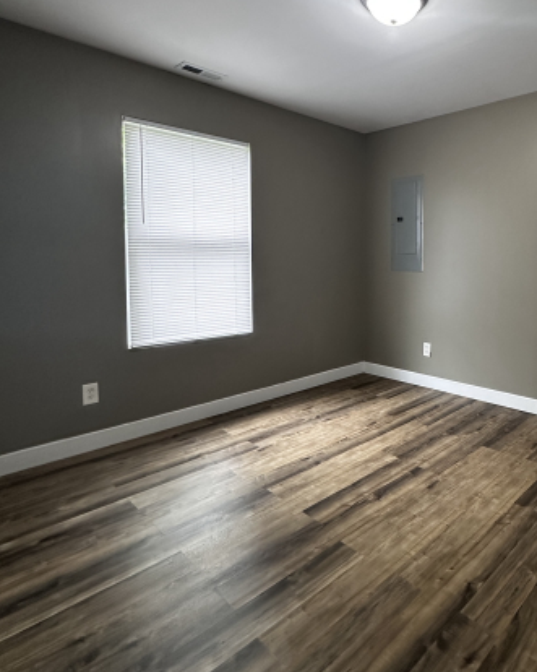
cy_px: 277
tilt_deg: -1.6
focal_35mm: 22
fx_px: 437
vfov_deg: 74.4
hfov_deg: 59.7
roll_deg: -0.6
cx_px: 404
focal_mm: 2.22
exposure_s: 1/60
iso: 320
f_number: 2.2
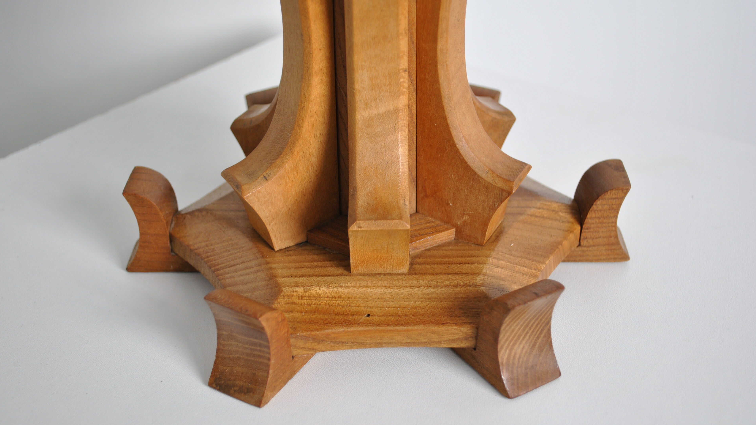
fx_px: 1022
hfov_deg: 40.6
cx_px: 378
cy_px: 206
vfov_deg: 23.5
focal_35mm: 51
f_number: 4.8
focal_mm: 32
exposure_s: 1/30
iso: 220
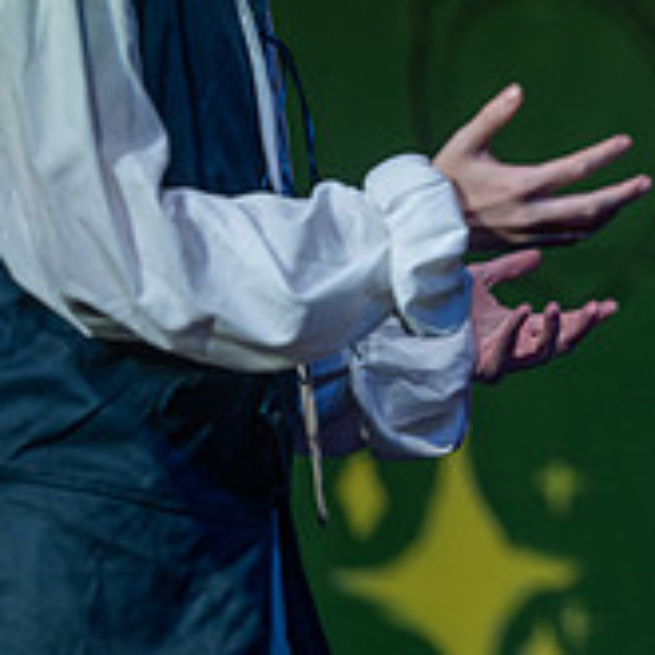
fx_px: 13744
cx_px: 976
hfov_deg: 2.7
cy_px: 39
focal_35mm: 642
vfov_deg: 2.7
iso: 100
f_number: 2.8
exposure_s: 1/250
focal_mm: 165
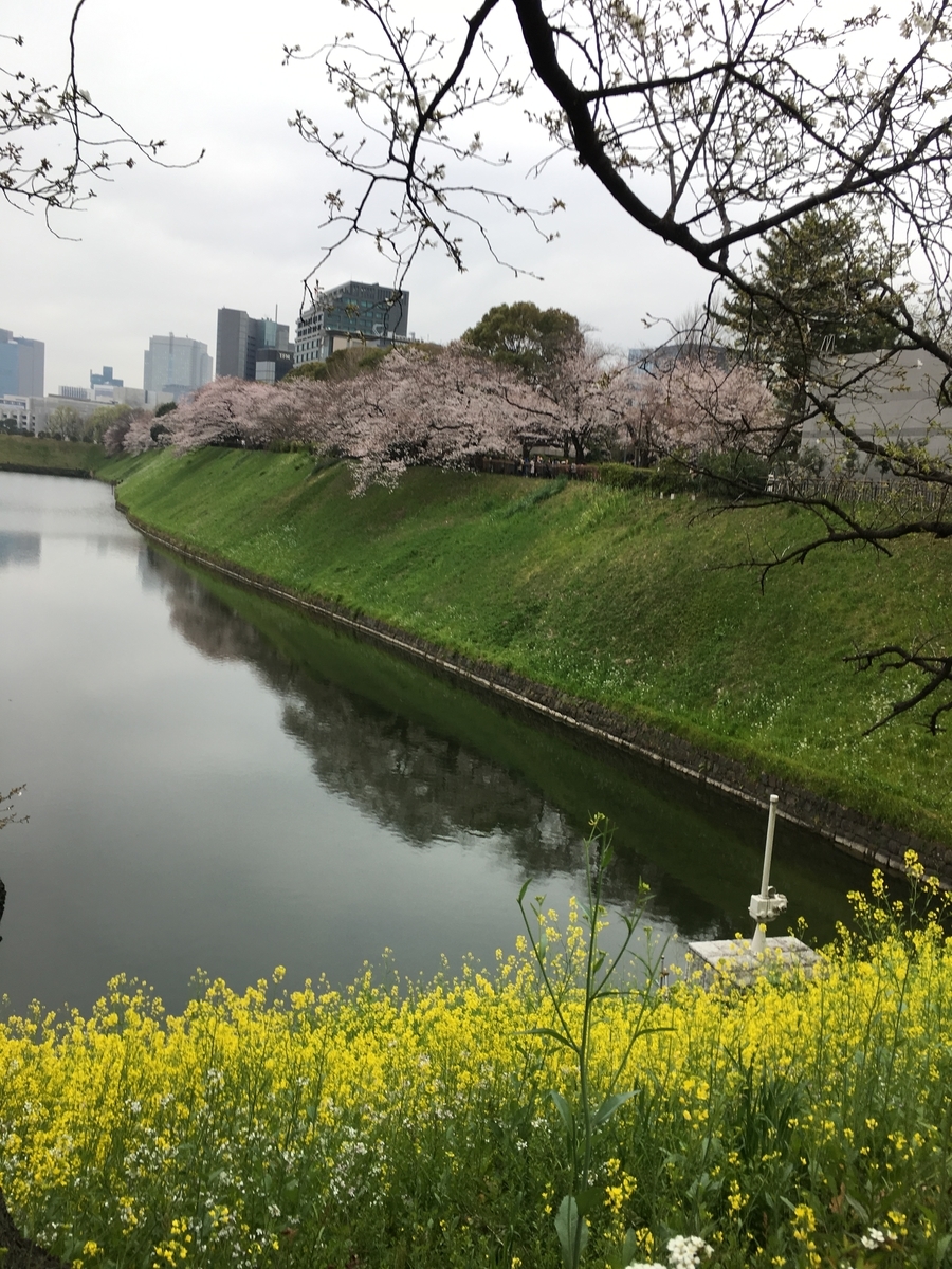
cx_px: 476
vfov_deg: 61.7
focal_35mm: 29
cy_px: 634
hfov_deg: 48.2
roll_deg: -5.8
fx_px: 1063
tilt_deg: -6.2
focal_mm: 4.15
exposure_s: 1/257
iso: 25
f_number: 2.2
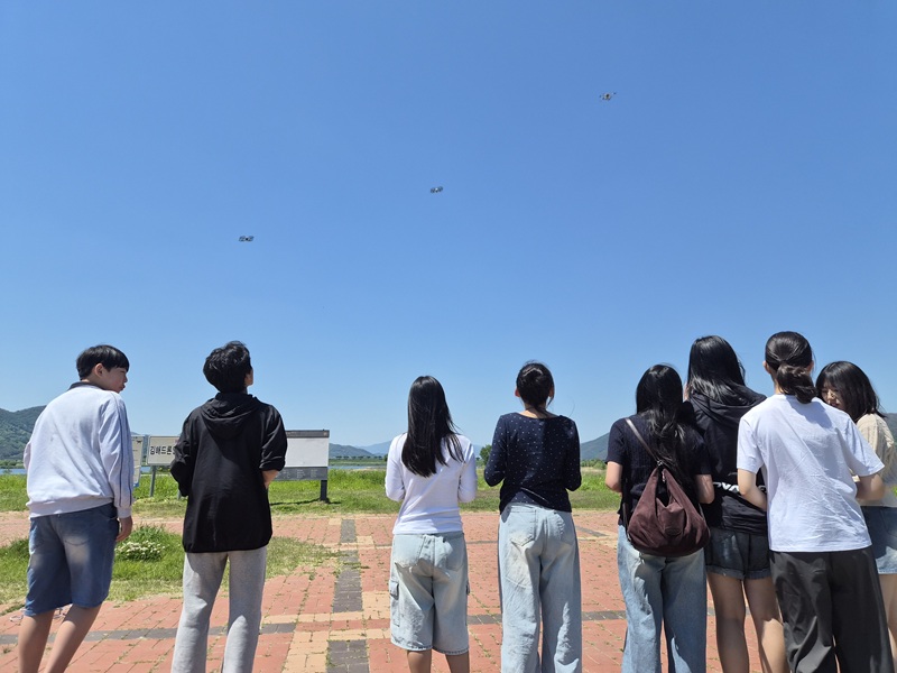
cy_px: 336
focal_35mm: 23
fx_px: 596
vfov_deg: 58.9
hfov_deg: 73.9
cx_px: 448
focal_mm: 5.4
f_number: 1.8
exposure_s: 1/5856
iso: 80
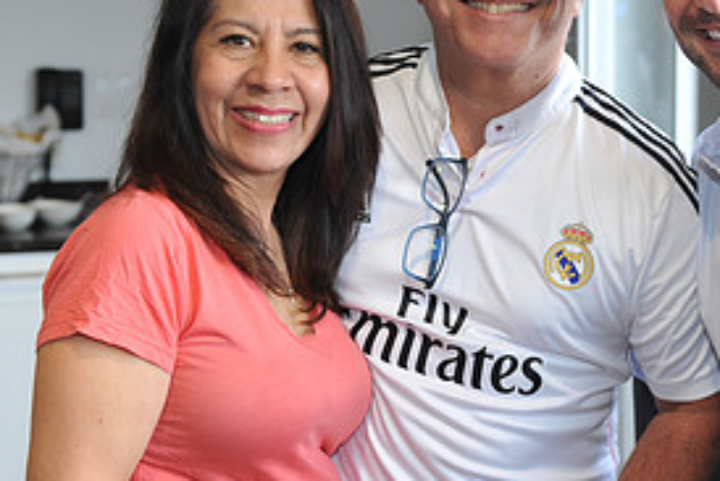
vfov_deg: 18.4
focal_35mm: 74
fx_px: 1481
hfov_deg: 26.7
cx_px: 607
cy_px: 216
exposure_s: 1/80
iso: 250
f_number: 3.5
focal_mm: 35
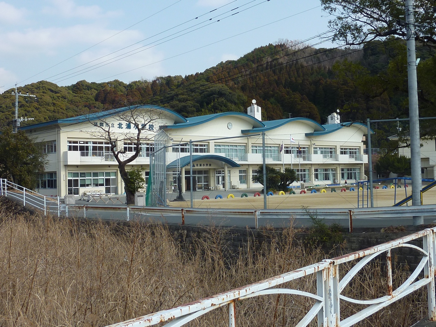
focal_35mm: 44
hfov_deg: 42.9
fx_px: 554
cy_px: 164
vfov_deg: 32.9
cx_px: 218
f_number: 4.5
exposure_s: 1/500
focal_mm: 5
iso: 80
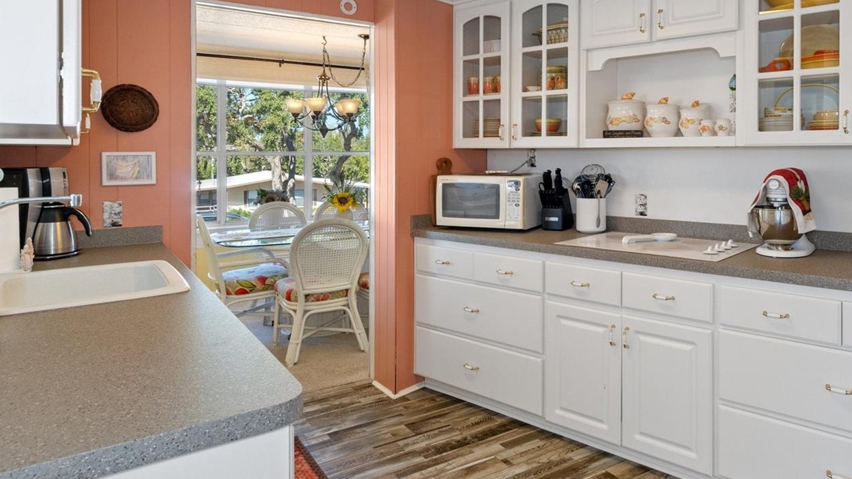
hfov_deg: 74.8
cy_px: 249
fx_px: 542
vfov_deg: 47.7
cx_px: 540
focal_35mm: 24
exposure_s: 1/2
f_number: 8
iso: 640
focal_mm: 12
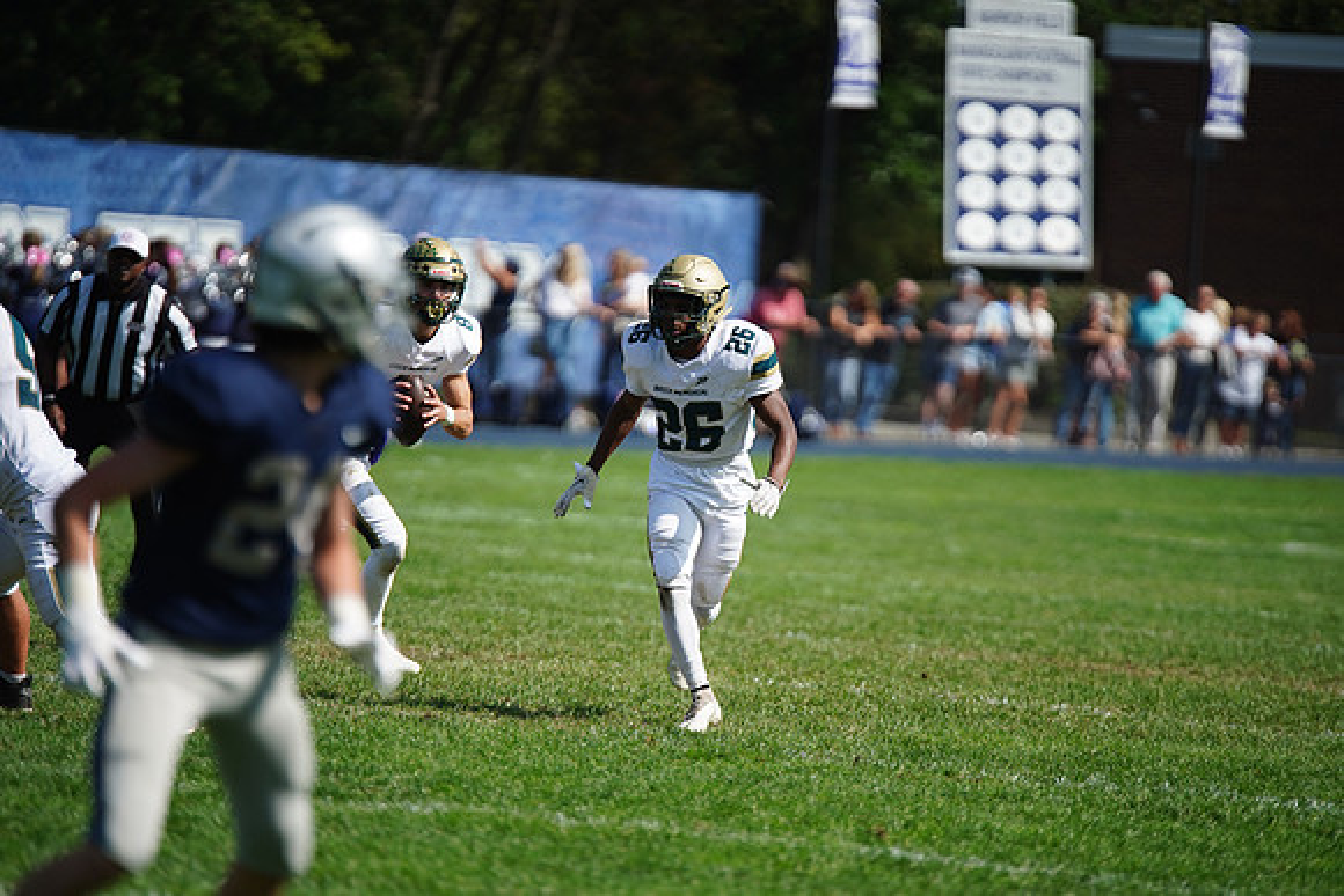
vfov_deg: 4.6
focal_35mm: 300
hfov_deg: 6.9
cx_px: 672
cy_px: 448
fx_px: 11202
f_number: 2.8
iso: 400
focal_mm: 300
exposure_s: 1/5000
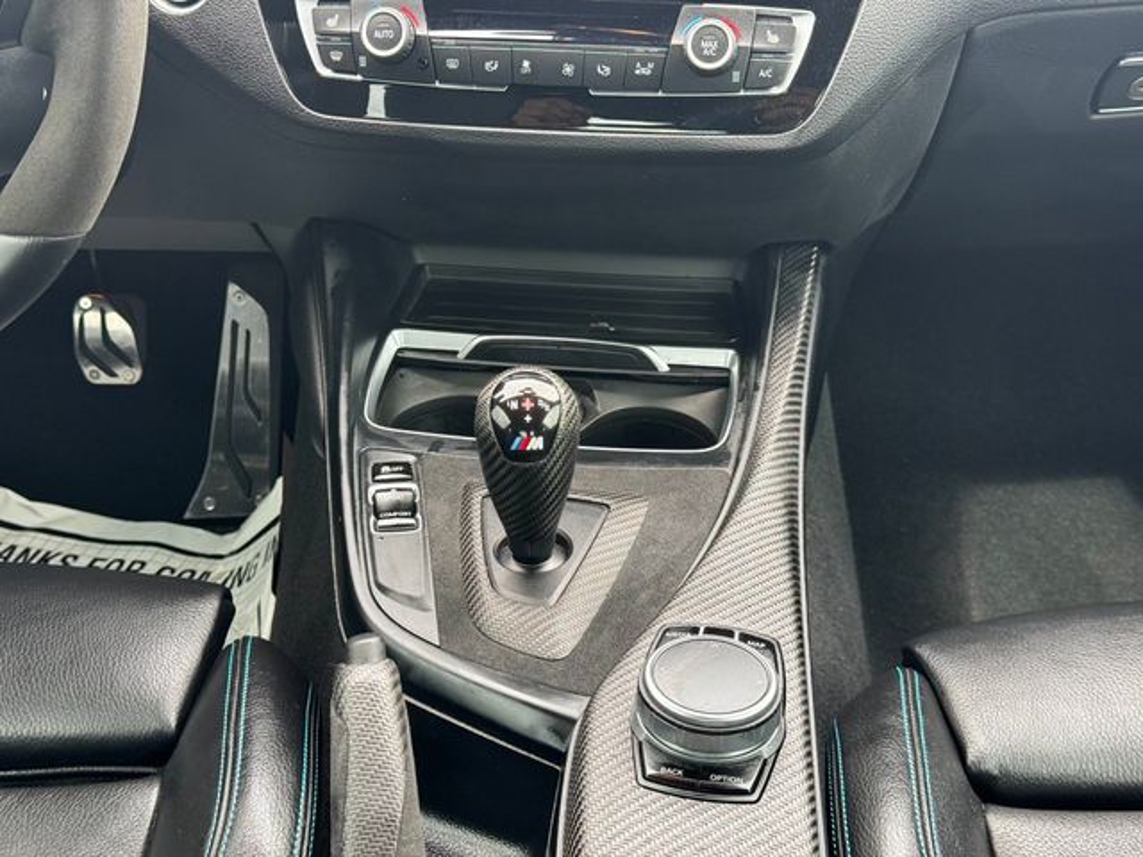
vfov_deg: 30.3
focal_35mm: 48
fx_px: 1585
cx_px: 572
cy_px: 428
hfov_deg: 39.7
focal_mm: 6.76
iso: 100
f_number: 1.78
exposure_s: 1/106
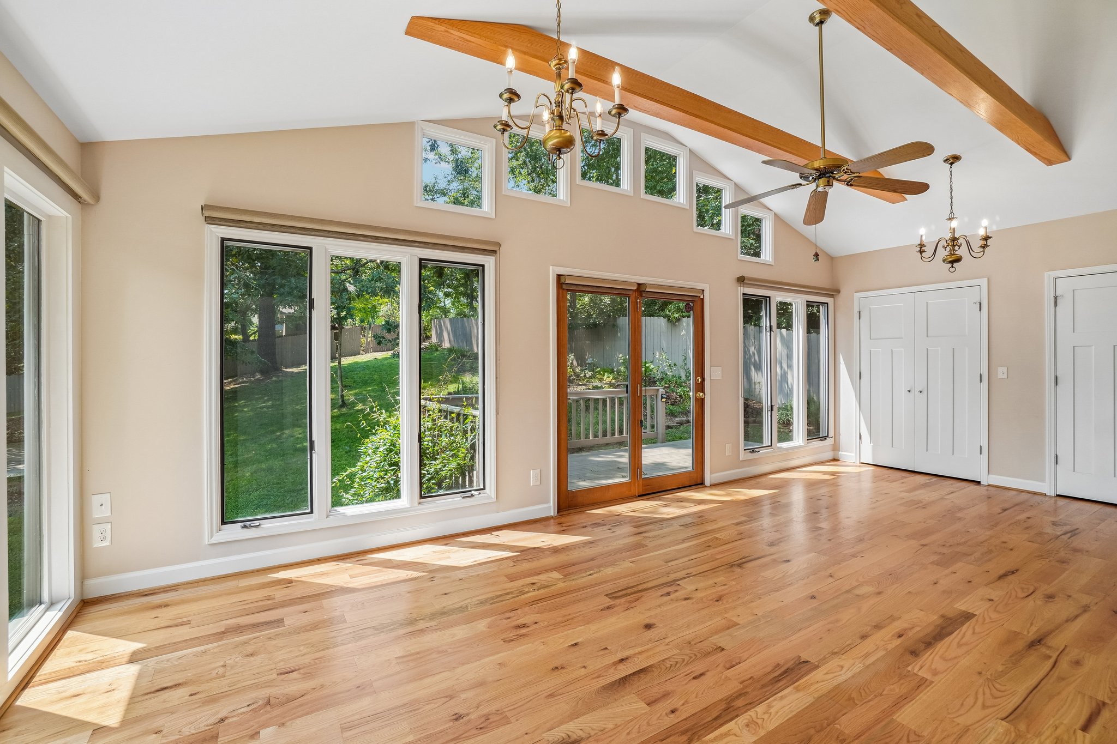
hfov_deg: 100.4
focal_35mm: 15
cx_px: 558
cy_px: 372
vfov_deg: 77.3
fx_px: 465
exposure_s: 1/30
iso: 160
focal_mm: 10
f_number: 8
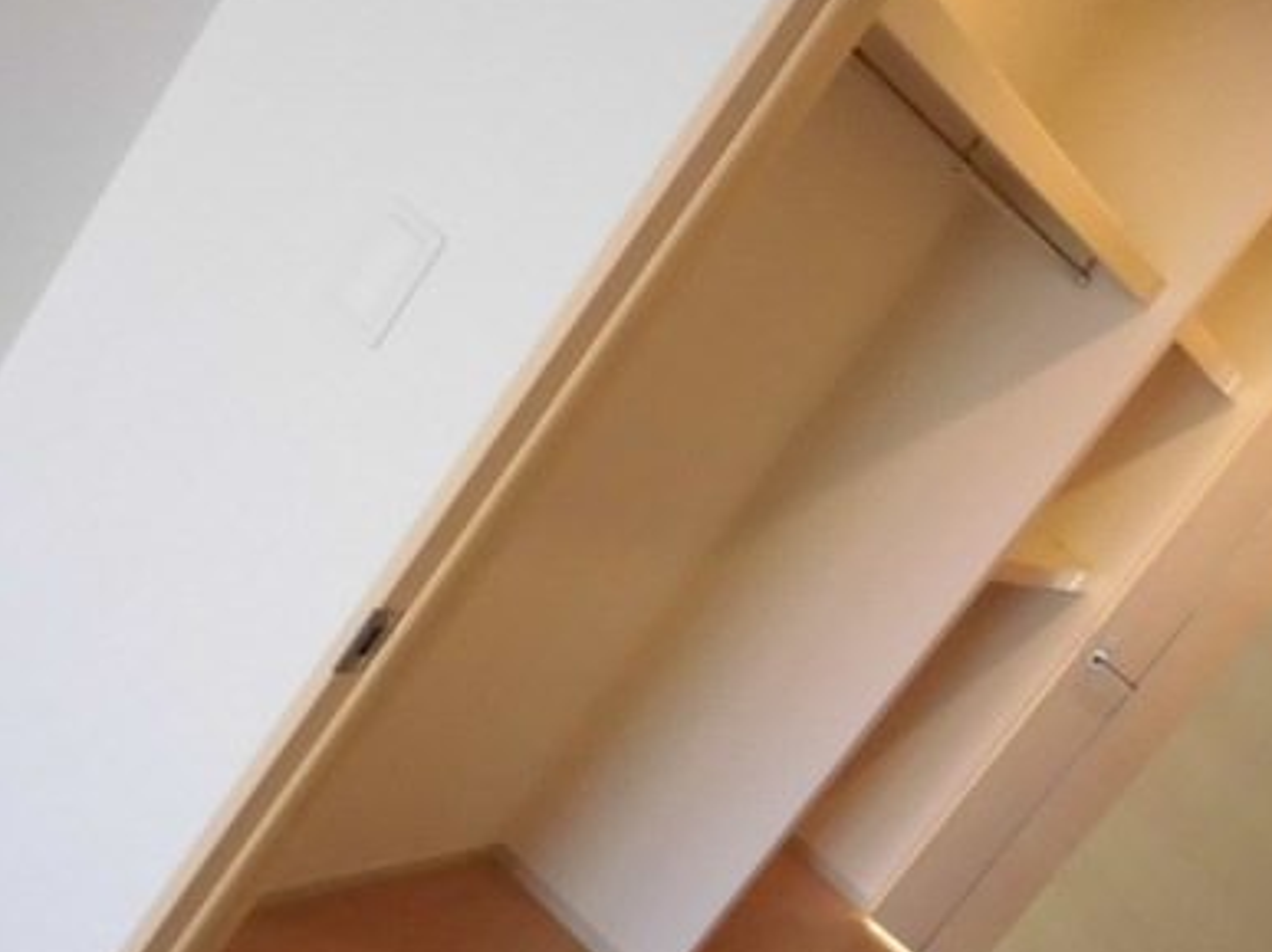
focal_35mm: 43
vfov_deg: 33.4
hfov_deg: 43.6
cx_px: 782
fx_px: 1580
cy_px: 607
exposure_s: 1/60
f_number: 3.2
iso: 400
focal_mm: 4.6
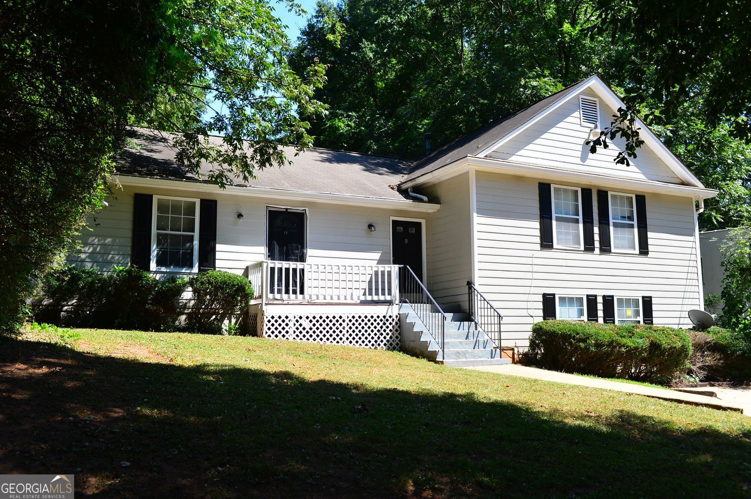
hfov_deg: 55.8
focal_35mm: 34
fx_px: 709
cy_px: 250
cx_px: 376
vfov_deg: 38.8
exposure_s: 1/1000
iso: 800
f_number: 7.1
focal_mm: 34
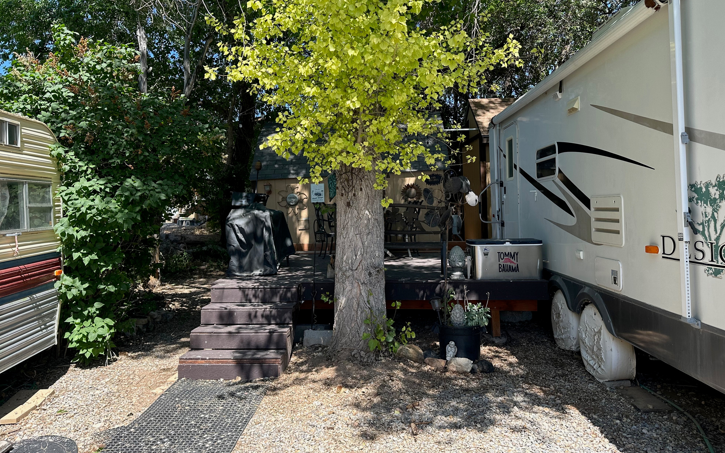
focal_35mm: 26
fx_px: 514
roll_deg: +0.9
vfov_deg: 47.5
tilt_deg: +0.4
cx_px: 361
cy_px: 196
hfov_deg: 70.4
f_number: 1.78
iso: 80
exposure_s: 1/971
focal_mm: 6.86
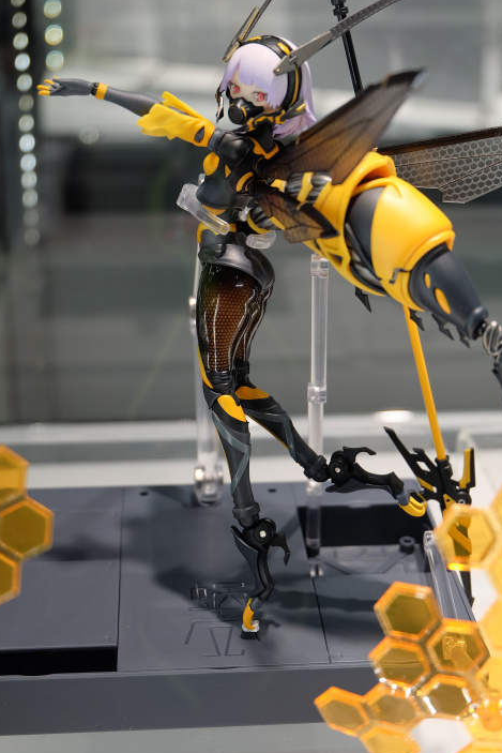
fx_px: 1212
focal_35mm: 58
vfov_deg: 34.4
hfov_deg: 23.4
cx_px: 261
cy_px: 331
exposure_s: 1/125
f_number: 5
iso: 400
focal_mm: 34
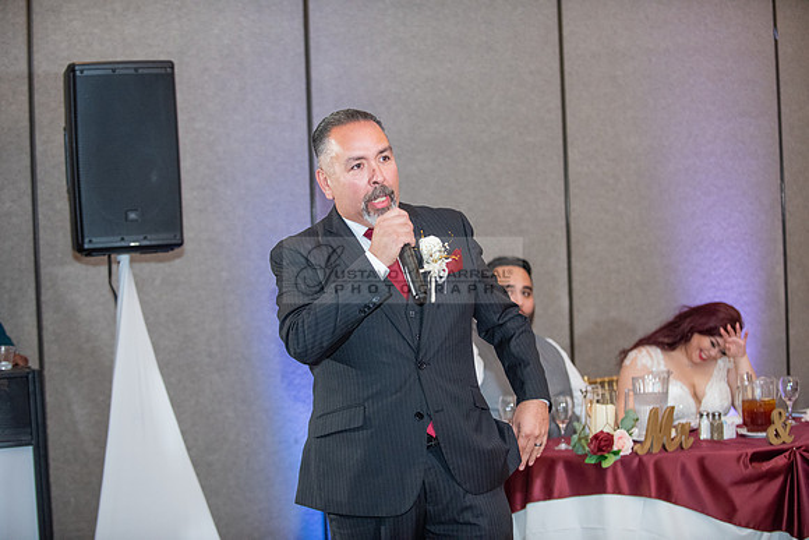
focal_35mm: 75
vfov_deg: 18.2
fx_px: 1686
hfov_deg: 27.0
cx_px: 404
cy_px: 270
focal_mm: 75
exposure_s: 1/250
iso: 3200
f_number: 2.8
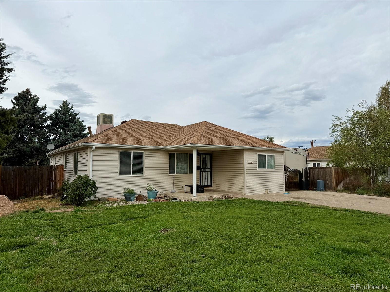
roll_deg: +1.2
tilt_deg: +5.2
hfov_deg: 71.6
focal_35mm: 24
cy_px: 146
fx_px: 270
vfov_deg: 56.8
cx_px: 195
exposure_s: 1/3425
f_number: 1.78
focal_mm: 6.76
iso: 80
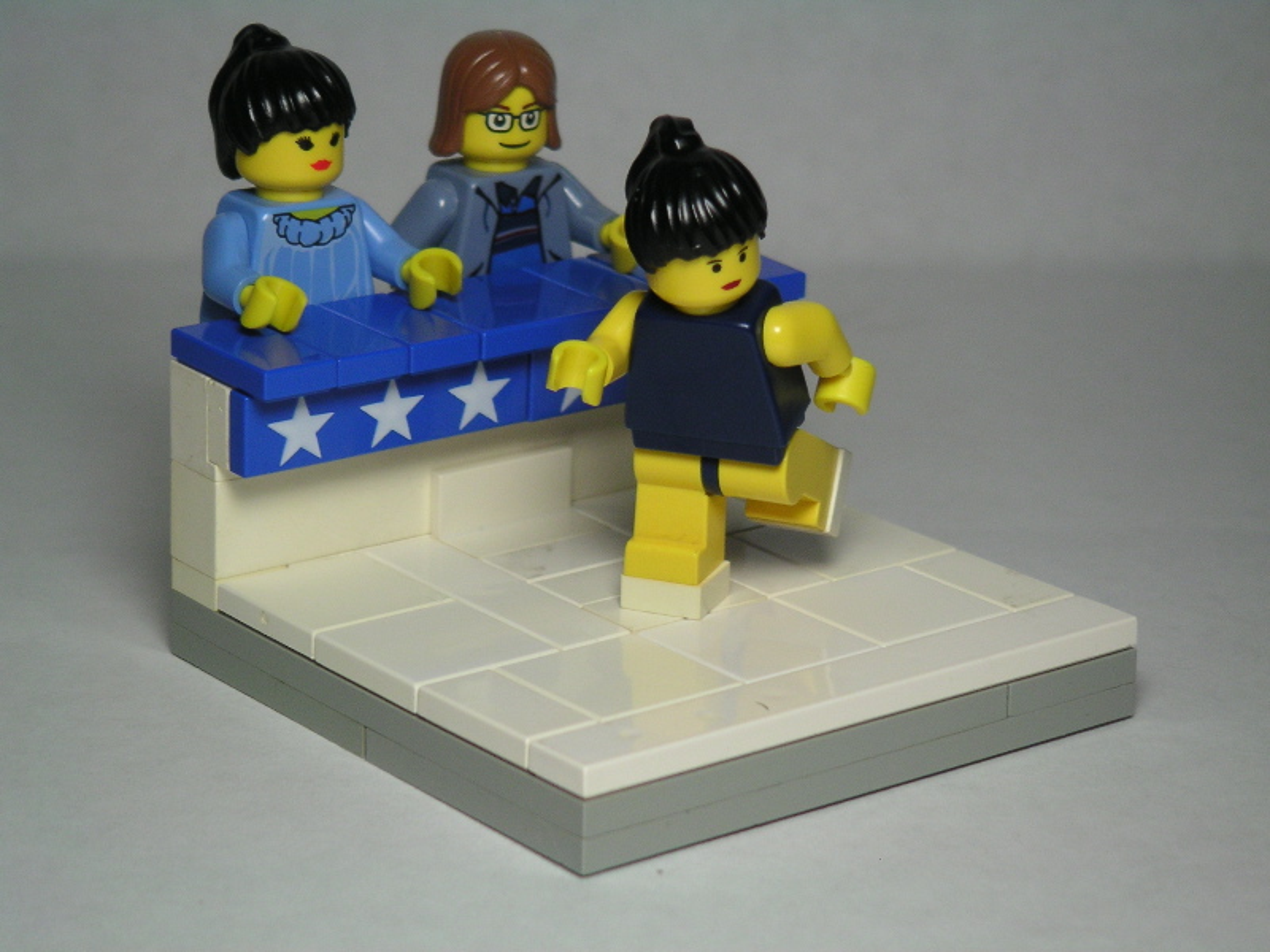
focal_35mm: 111
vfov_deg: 13.3
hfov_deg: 17.7
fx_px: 4072
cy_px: 476
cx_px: 635
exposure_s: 1/111
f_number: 3.6
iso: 80
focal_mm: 17.1
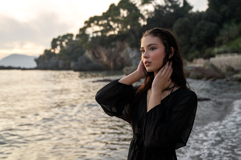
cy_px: 80
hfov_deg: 51.9
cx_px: 120
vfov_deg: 35.9
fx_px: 248
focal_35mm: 37
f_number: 2.8
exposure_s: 1/125
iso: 100
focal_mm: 37
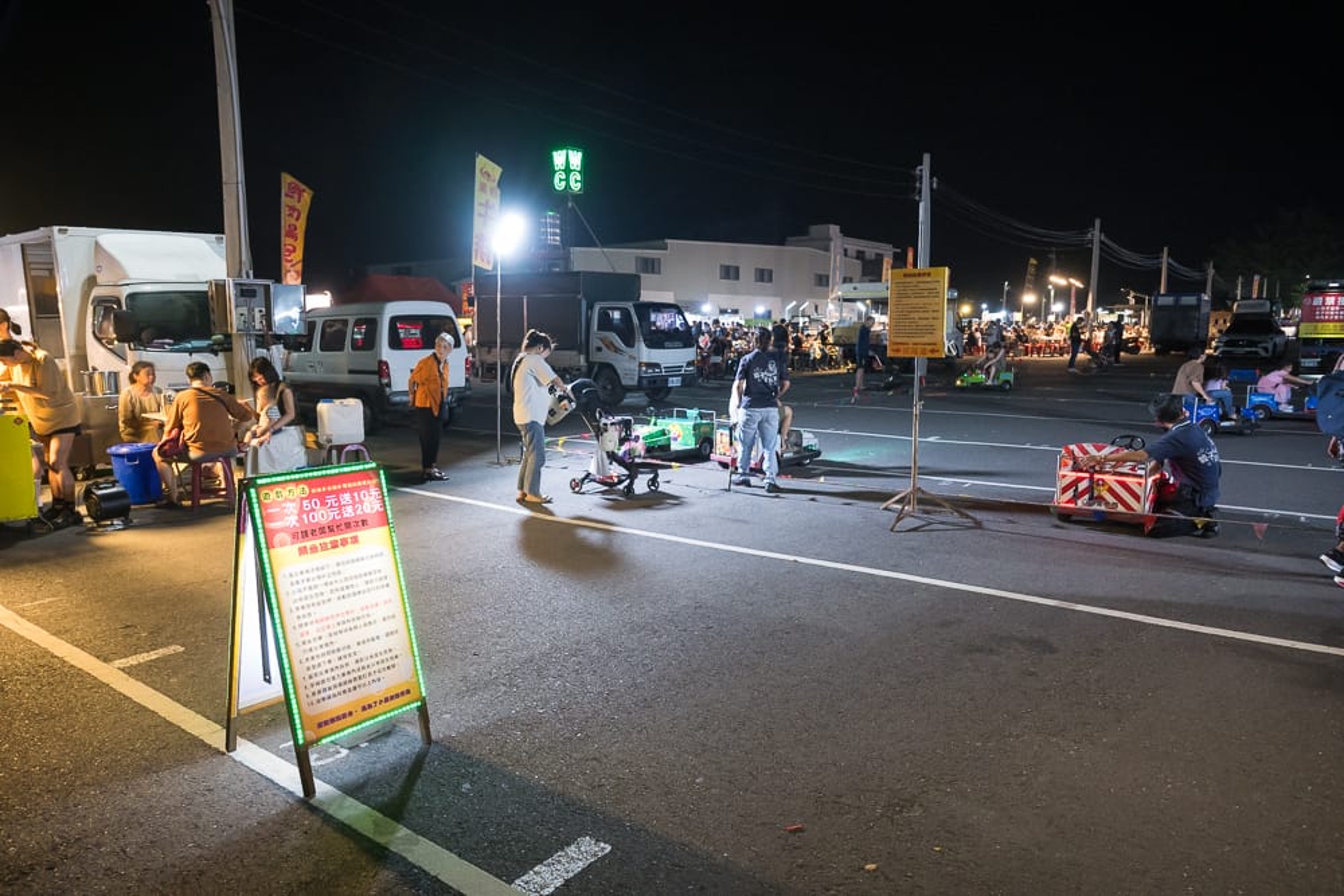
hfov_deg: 73.7
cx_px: 672
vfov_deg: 53.1
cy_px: 448
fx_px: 896
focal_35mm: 24
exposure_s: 1/200
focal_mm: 24
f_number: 4
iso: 5000
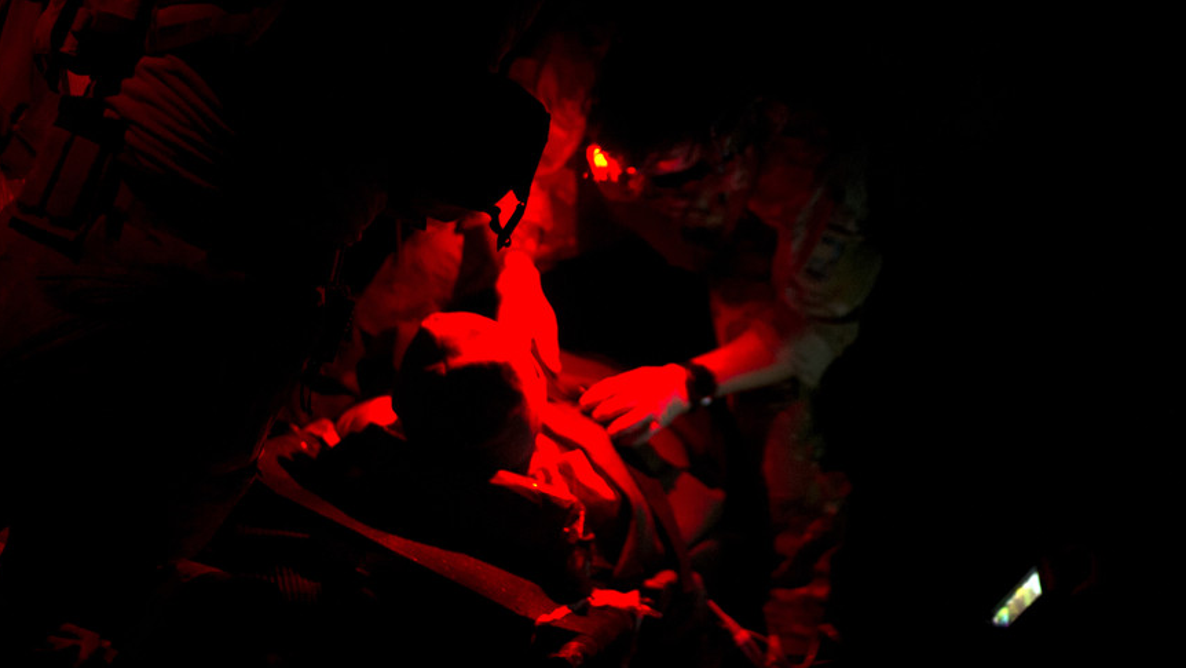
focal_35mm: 73
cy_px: 230
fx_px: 2296
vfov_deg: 16.5
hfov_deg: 28.9
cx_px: 731
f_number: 1.8
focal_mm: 50
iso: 2000
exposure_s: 1/60
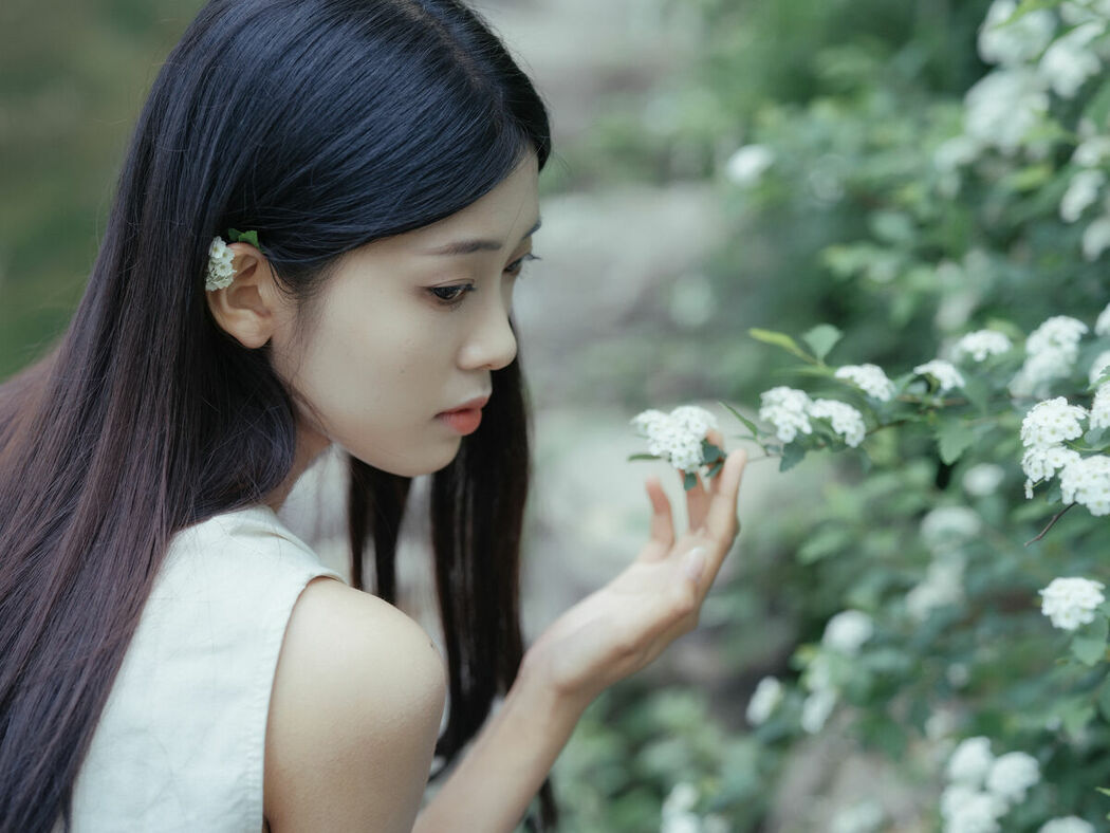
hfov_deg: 30.7
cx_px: 555
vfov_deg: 23.3
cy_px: 416
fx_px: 2021
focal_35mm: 63
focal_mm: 80
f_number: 3.2
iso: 500
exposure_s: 1/500
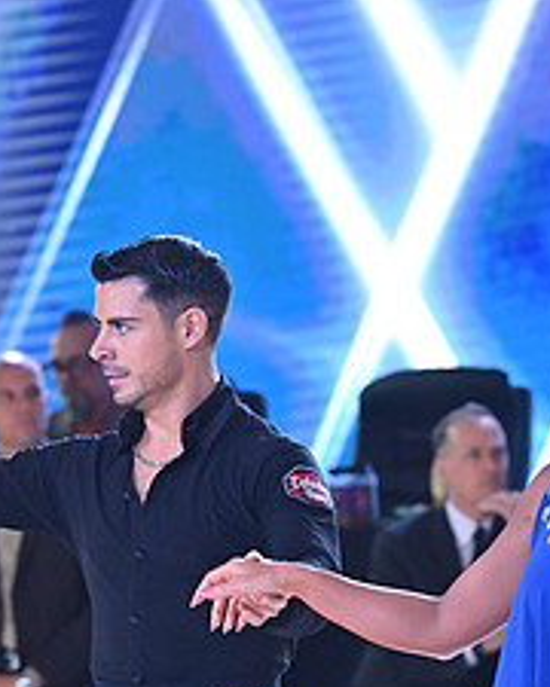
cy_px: 882
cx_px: 524
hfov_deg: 3.6
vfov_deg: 4.4
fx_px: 8851
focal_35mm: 435
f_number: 6.3
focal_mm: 180
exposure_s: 1/400
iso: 3200
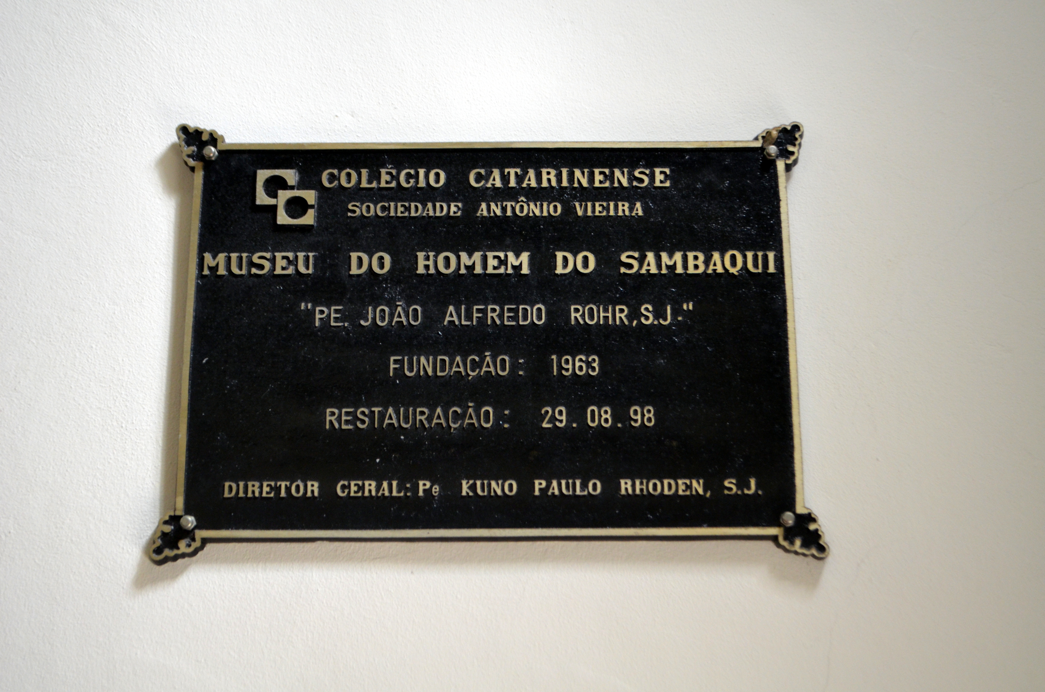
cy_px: 346
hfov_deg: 33.5
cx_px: 522
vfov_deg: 22.5
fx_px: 1738
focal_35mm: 60
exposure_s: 1/30
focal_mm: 40
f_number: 5.3
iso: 1000
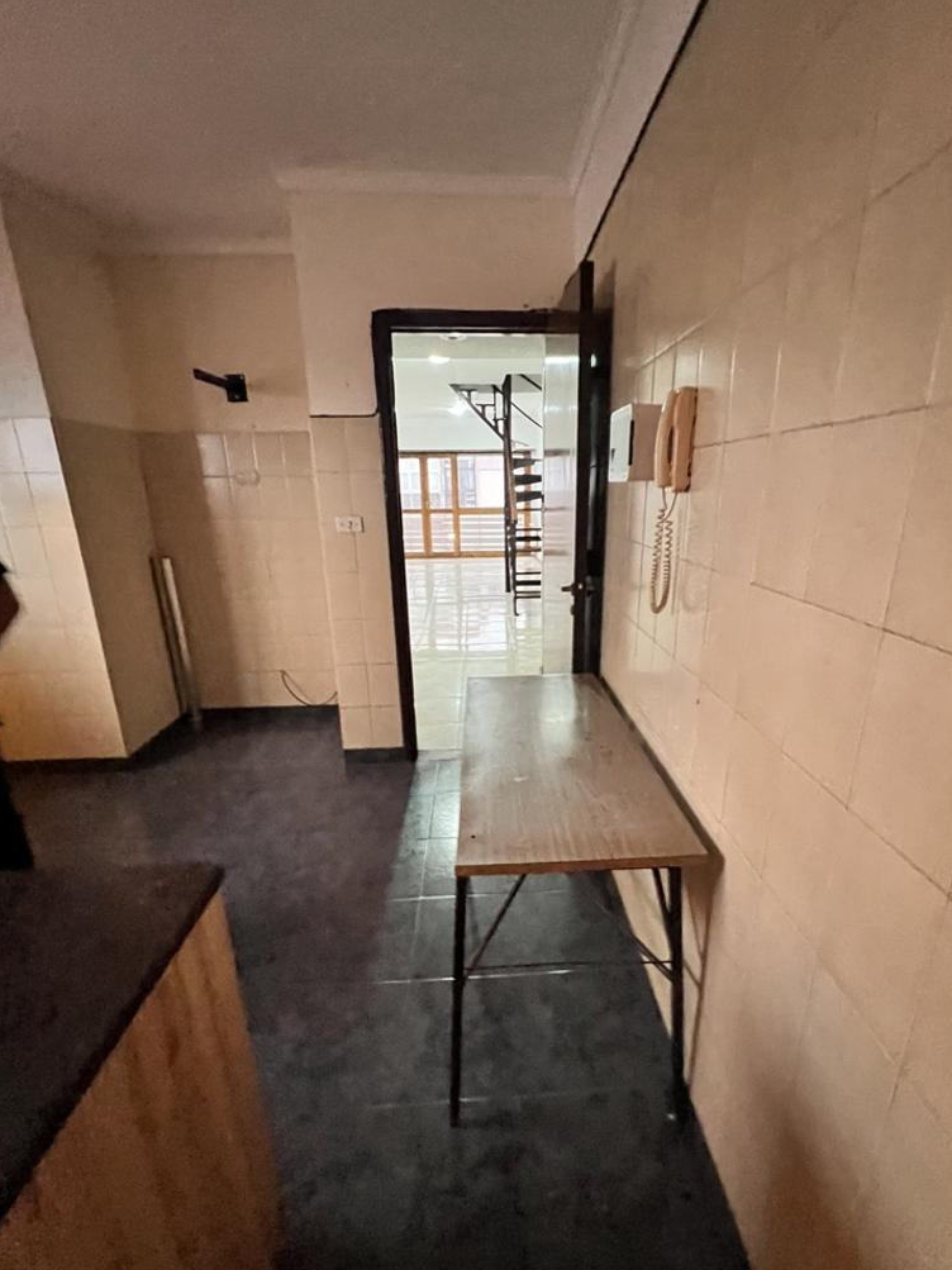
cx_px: 505
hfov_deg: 85.6
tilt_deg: -18.9
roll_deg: -0.1
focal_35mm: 14
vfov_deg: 102.0
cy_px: 656
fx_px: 513
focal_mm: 1.57
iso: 1250
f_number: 1.8
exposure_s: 1/25
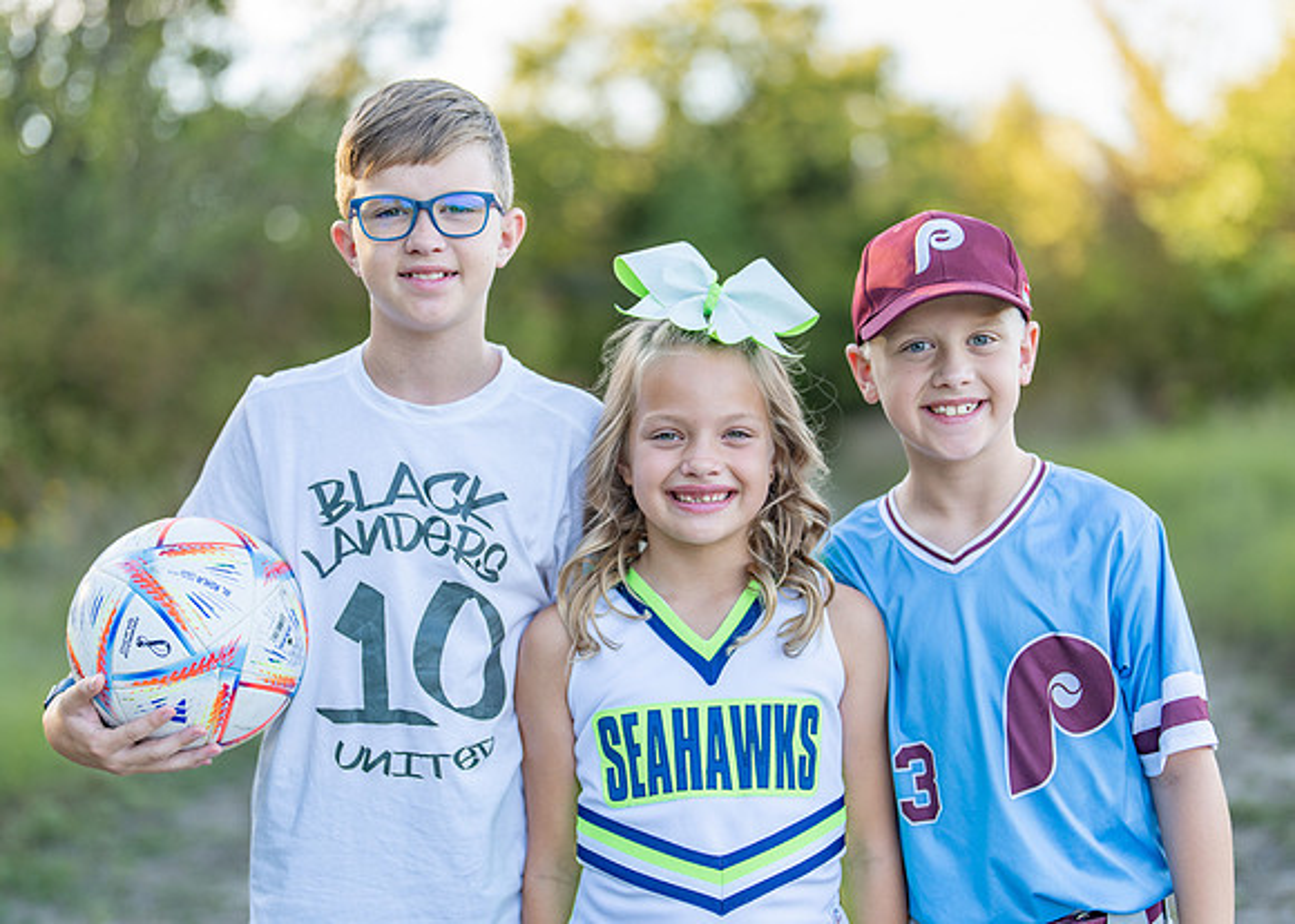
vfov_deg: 23.0
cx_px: 666
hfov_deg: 31.8
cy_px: 500
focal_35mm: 62
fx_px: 2274
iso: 100
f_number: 1.2
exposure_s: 1/800
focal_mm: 50
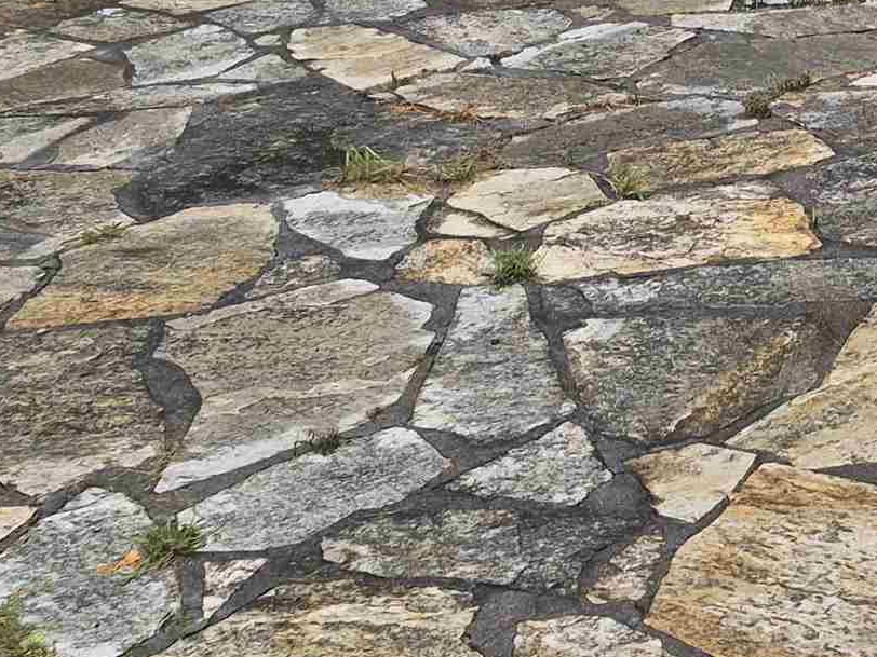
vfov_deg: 15.4
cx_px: 927
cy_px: -388
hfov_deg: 21.5
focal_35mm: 87
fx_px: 2204
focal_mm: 5.4
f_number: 1.8
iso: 80
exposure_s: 1/2096
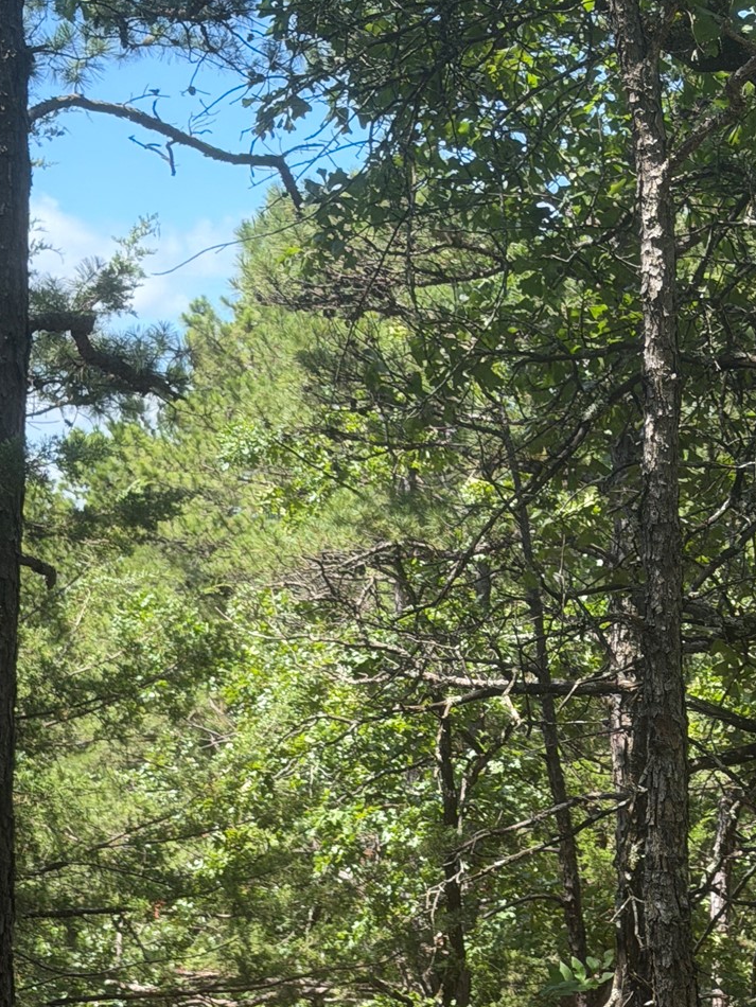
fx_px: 2823
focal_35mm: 97
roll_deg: +0.1
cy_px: 634
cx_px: 560
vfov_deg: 20.2
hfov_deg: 15.2
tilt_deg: -1.1
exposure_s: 1/1085
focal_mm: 6.76
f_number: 1.78
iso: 80
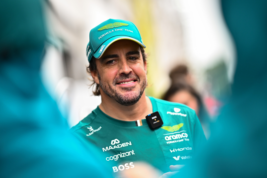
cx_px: 134
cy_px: 89
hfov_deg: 19.5
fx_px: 779
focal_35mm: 105
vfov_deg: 13.0
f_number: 1.4
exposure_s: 1/6400
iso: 1000
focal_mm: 105
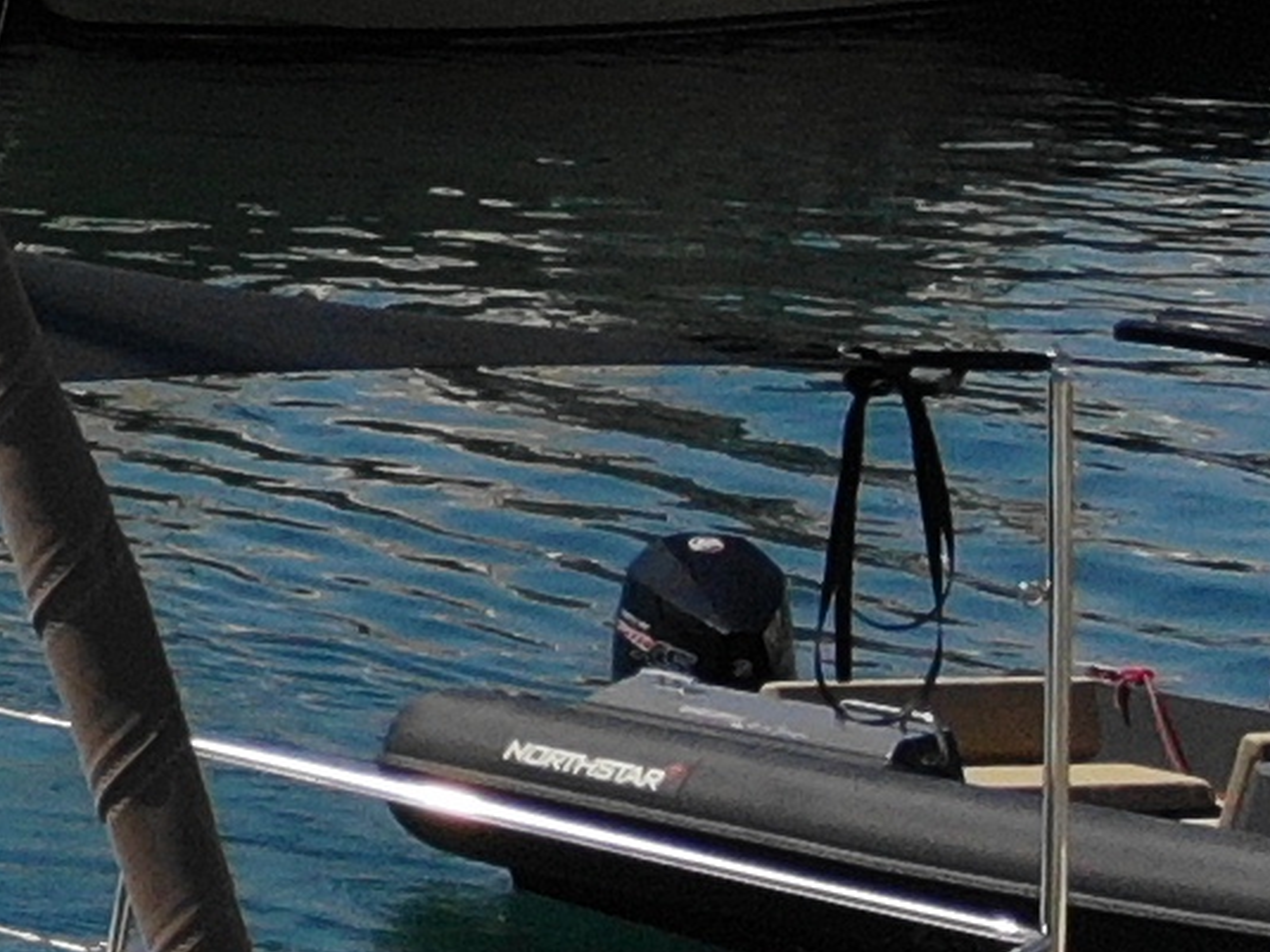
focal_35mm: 182
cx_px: -2678
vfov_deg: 8.1
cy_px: -249
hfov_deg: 8.7
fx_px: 6676
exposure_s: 1/2116
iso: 105
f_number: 2.8
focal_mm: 4.5
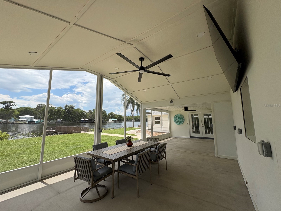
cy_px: 106
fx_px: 114
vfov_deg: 85.7
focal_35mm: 14
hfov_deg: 102.1
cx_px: 140
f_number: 2.2
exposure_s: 1/1198
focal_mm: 2.22
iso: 40
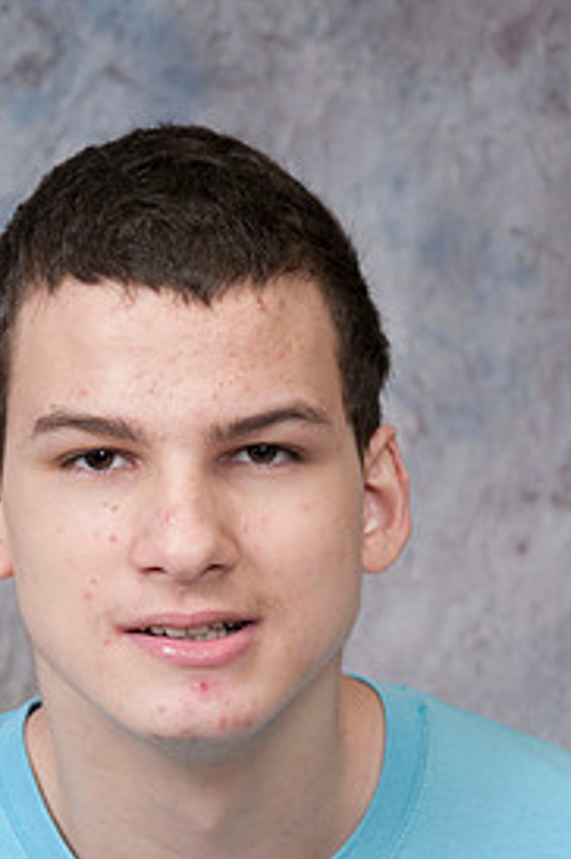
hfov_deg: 7.0
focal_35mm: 197
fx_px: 4698
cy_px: 586
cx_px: 171
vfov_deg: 10.4
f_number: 5.6
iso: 200
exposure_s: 1/125
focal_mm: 80
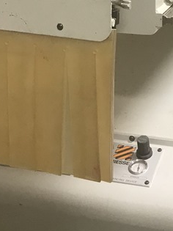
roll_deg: -0.9
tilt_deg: -7.6
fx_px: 640
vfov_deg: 19.1
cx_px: 194
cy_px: -62
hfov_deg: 15.0
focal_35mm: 96
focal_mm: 3.99
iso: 40
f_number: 1.8
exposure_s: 1/24
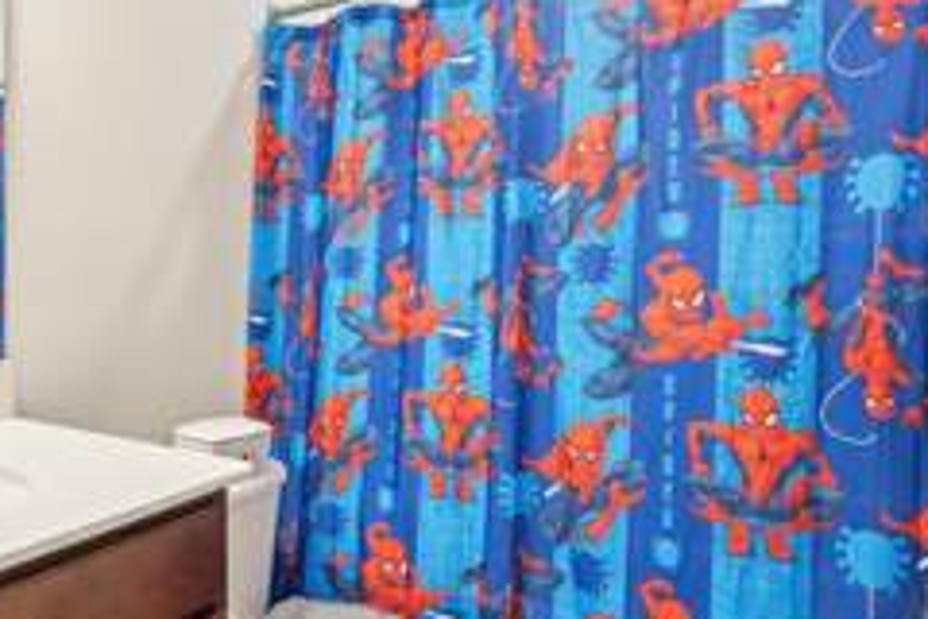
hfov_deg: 61.2
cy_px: 273
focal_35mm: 28
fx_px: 722
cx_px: 213
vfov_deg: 46.3
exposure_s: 1/3
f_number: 8
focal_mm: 14
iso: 400
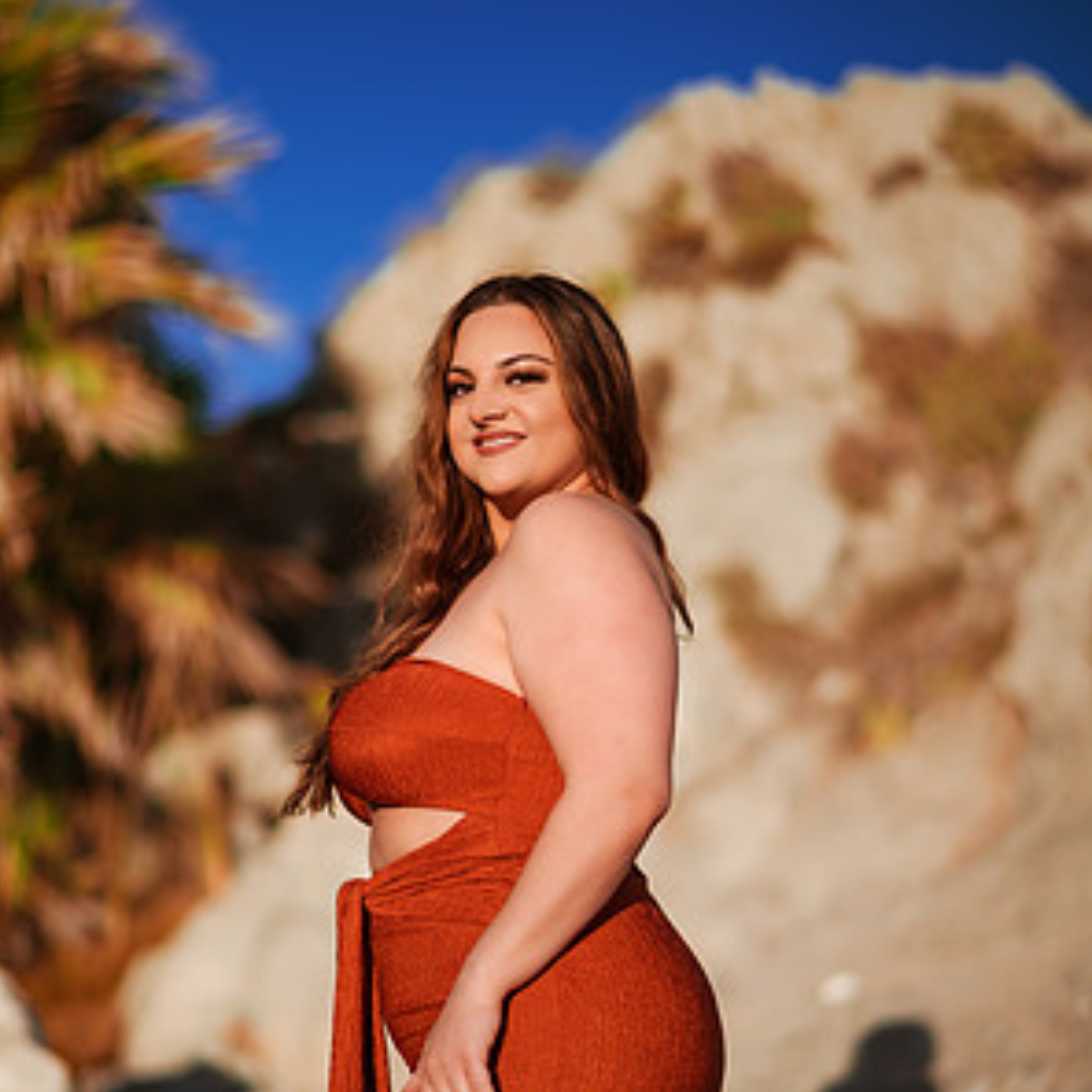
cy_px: 679
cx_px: 550
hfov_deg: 23.1
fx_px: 2677
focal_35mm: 75
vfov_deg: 23.0
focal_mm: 58
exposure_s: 1/8000
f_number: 1.4
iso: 100
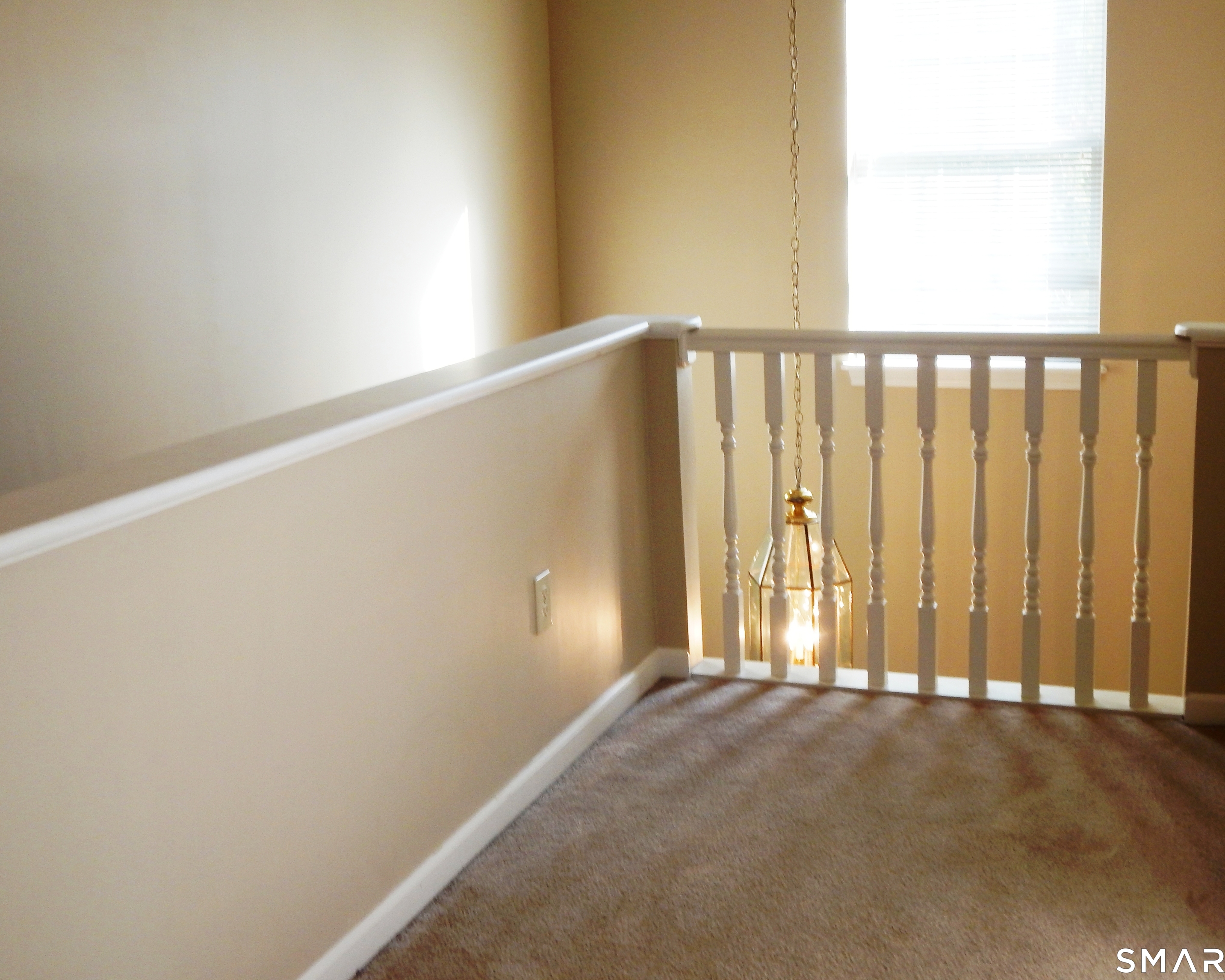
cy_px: 490
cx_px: 655
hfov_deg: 41.1
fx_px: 1631
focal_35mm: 45
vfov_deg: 33.4
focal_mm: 7.7
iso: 125
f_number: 3.6
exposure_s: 1/60
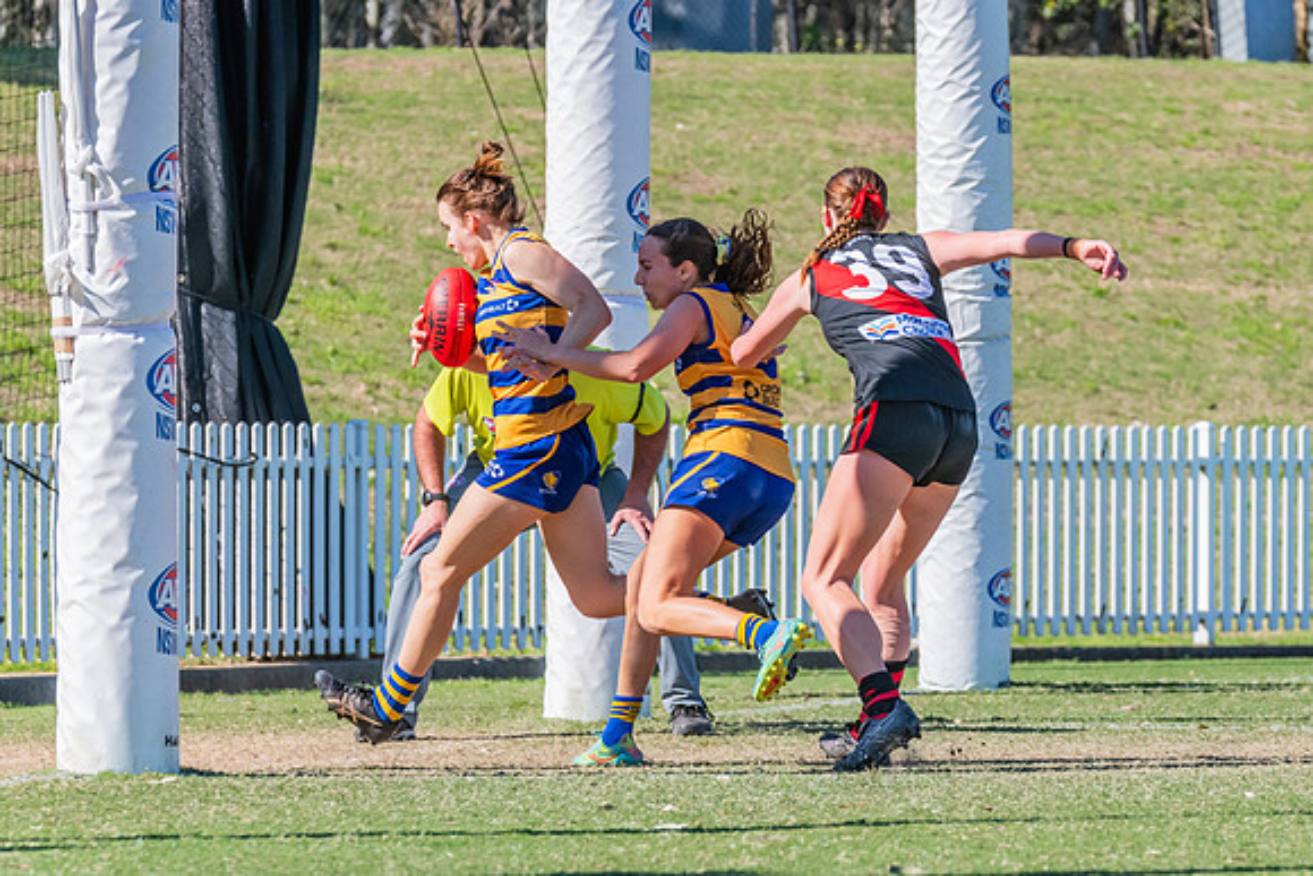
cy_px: 398
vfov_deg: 3.5
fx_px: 14357
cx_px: 867
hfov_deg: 5.2
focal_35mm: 394
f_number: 10
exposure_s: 1/1250
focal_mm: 290
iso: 800
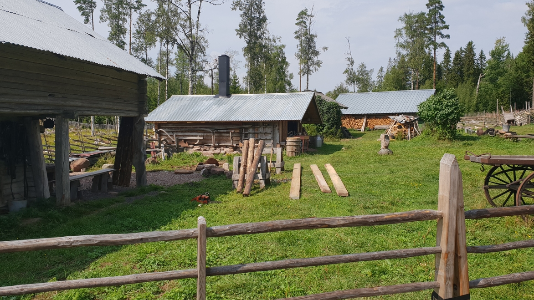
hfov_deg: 66.1
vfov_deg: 40.2
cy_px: 143
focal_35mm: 29
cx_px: 270
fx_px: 411
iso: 50
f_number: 2.4
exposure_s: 1/1307
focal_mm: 4.3
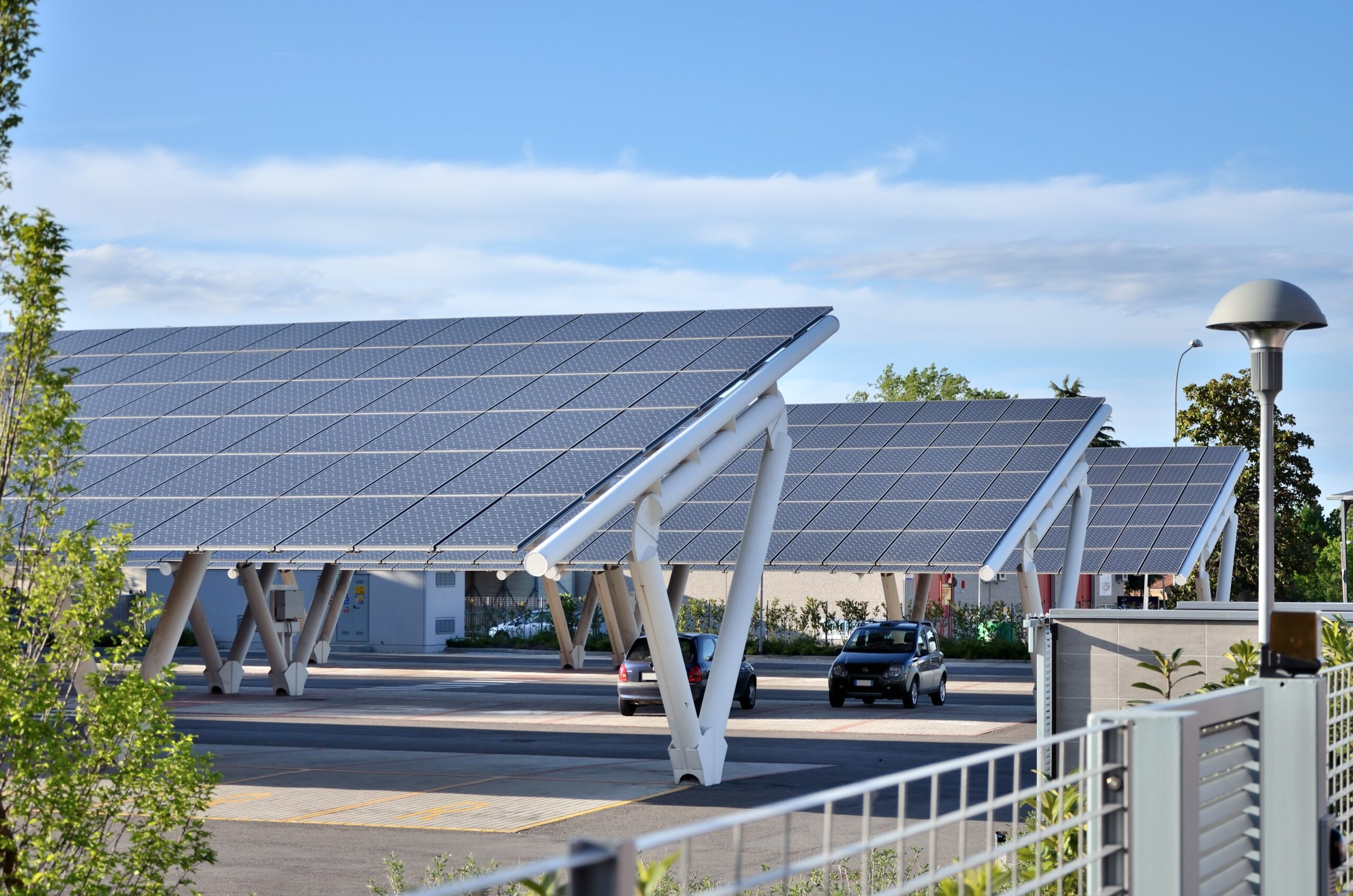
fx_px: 2363
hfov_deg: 32.0
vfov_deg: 21.5
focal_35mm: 63
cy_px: 448
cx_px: 676
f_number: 4.8
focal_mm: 42
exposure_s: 1/500
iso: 100
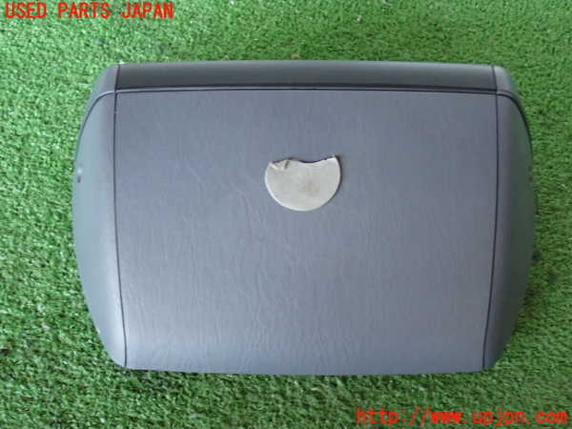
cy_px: 214
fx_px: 777
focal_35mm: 47
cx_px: 286
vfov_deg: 30.9
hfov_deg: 40.4
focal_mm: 8.4
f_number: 3.1
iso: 640
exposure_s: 1/50
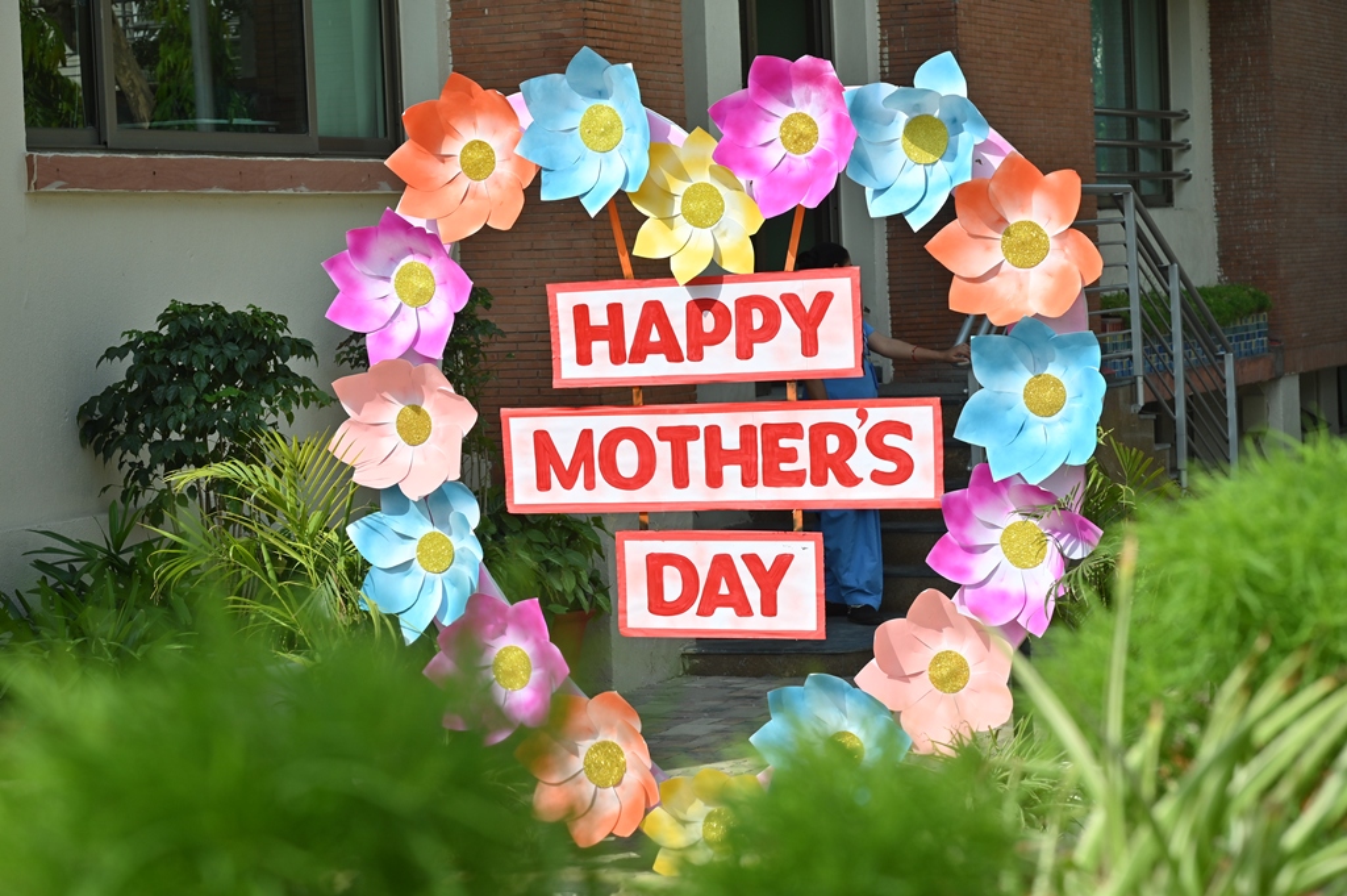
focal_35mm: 99
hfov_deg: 20.6
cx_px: 674
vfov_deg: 13.8
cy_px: 448
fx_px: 3701
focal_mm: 99
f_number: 11
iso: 160
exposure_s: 1/250
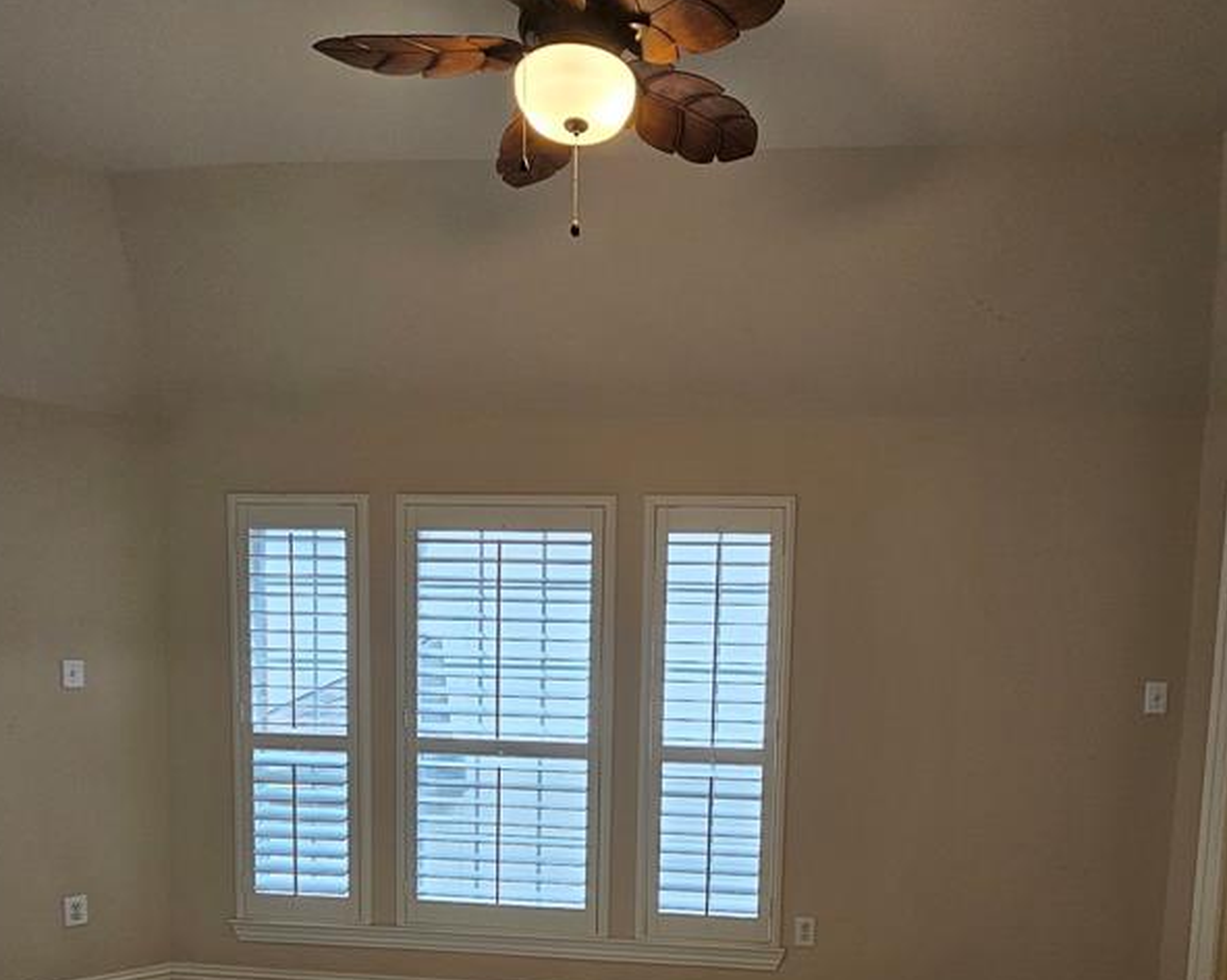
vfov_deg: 59.5
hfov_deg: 74.9
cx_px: 669
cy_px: 743
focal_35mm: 22
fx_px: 798
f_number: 2.2
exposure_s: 1/60
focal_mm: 2.2
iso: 160
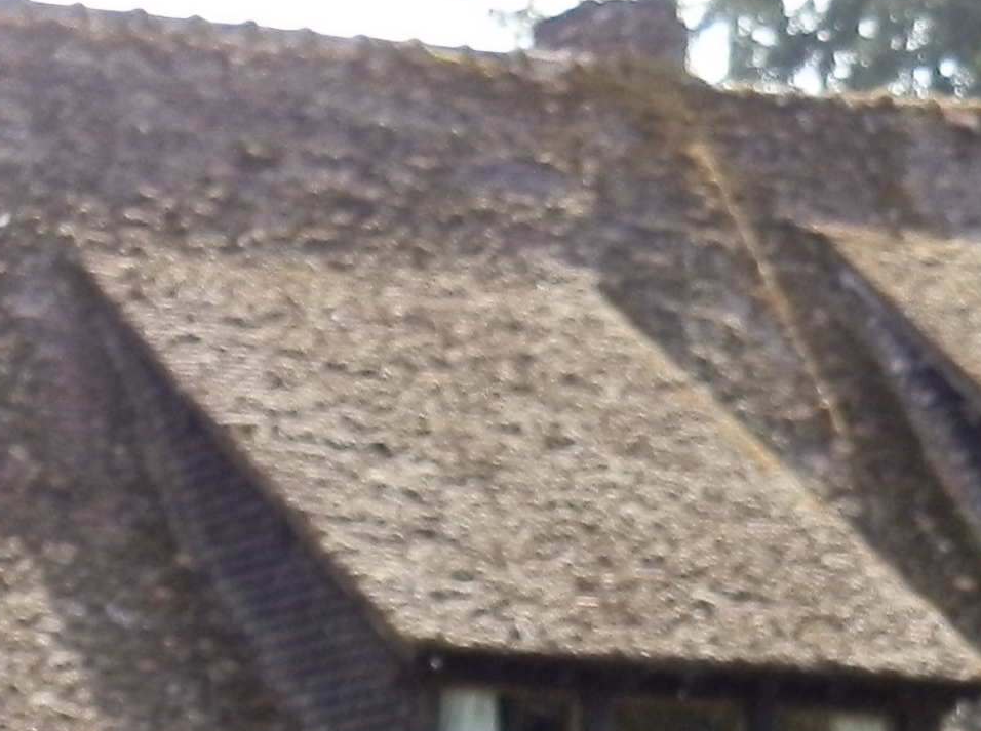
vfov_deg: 7.8
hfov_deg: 10.5
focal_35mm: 187
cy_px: 1039
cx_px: 912
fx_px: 5289
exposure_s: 1/160
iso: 64
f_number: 3.4
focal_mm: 7.64
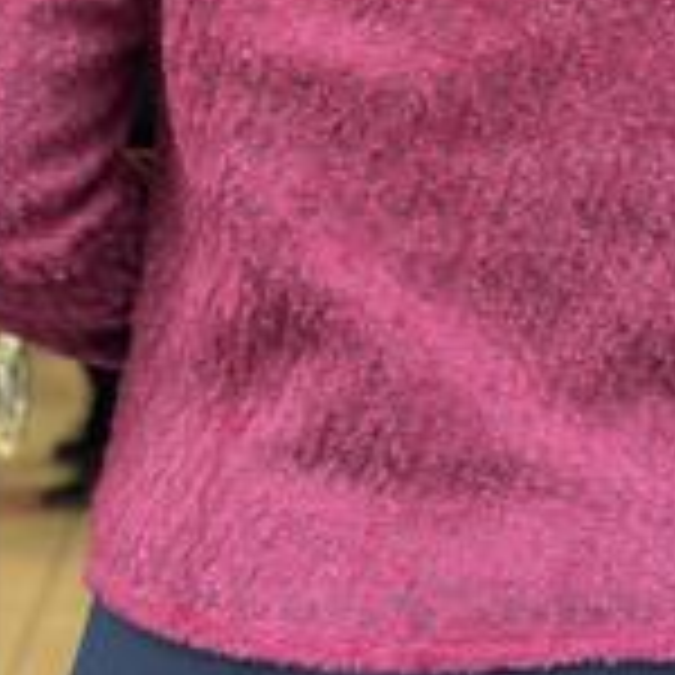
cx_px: 414
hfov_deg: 14.9
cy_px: -7
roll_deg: -0.2
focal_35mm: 117
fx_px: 2581
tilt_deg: -2.7
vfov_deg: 14.6
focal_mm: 6.86
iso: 125
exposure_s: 1/101
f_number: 1.78
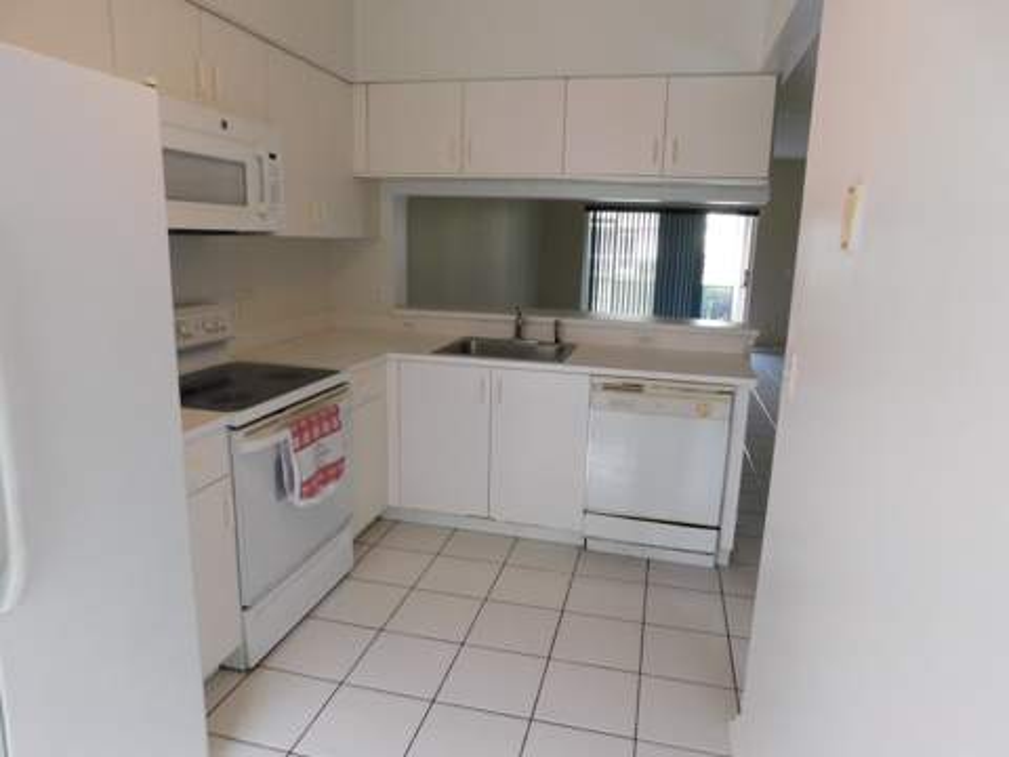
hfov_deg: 73.9
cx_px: 504
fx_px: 670
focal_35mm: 23
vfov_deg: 58.9
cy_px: 378
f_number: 3
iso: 180
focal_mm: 4
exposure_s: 1/30
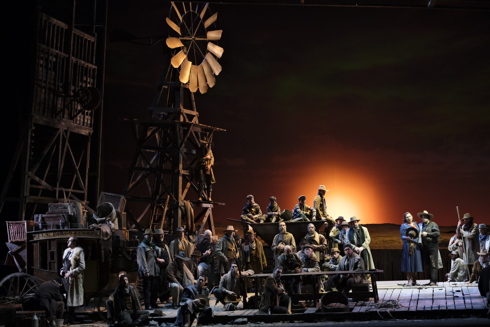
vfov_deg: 18.2
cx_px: 245
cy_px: 164
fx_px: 1021
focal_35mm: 75
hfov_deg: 27.0
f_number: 4
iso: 3200
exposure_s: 1/125
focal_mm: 50
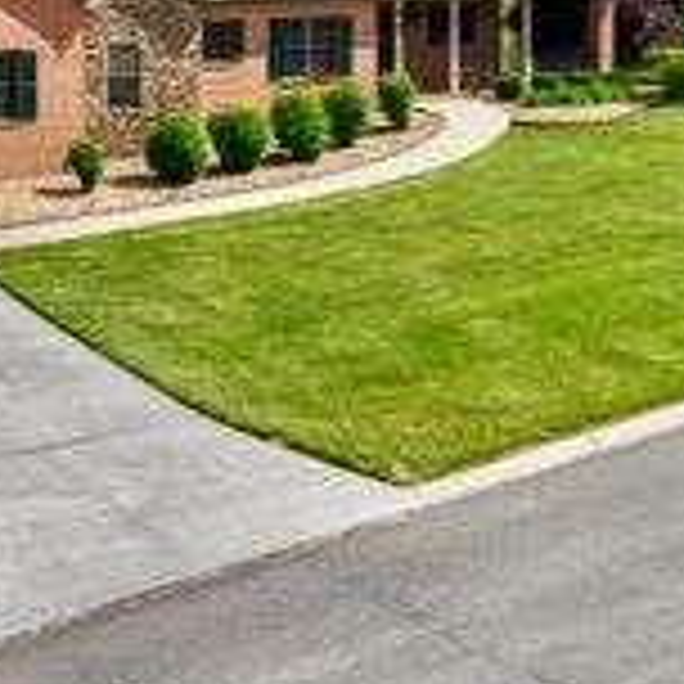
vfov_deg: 23.6
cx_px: -351
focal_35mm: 70
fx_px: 1565
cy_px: 7
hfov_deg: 20.8
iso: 170
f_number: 1.8
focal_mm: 8.67
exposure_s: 1/5000
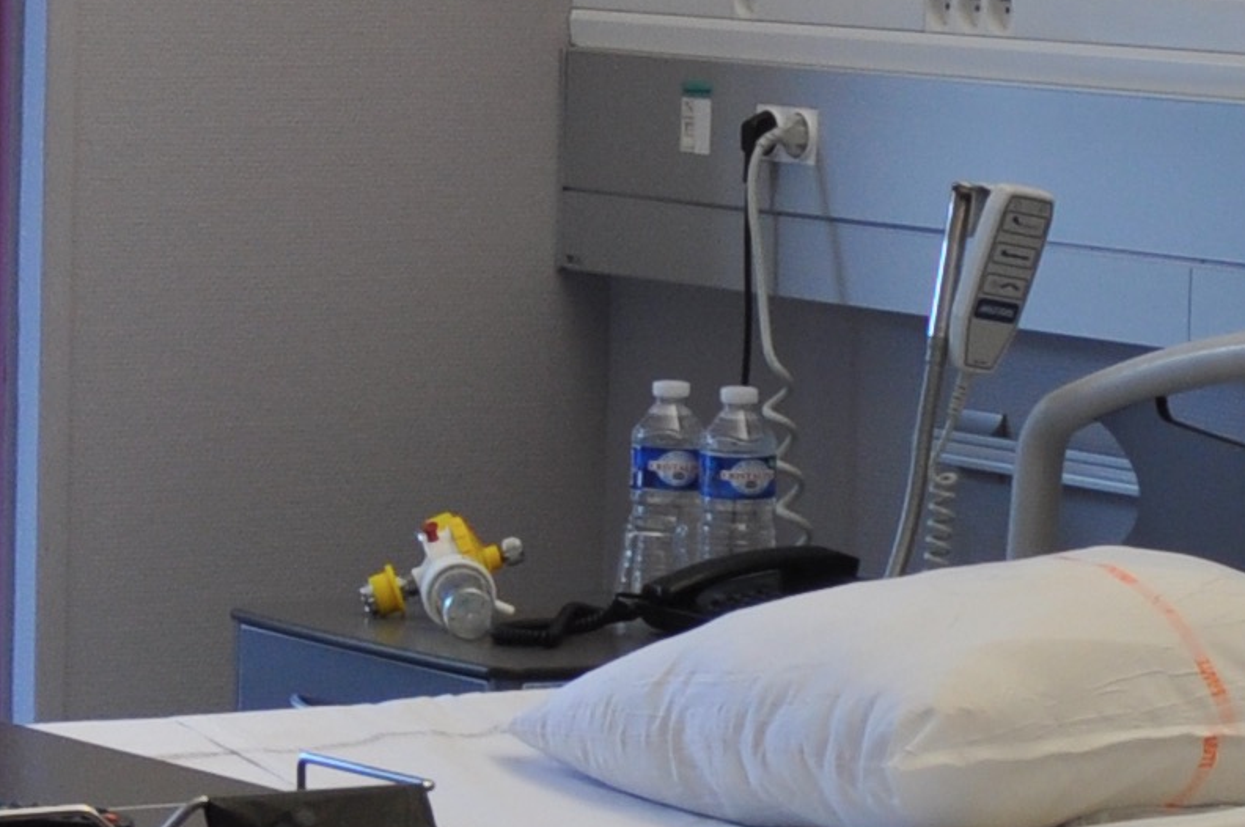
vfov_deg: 7.0
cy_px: 568
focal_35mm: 195
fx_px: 6735
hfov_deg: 10.6
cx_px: 689
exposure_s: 1/25
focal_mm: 24
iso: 250
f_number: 3.8
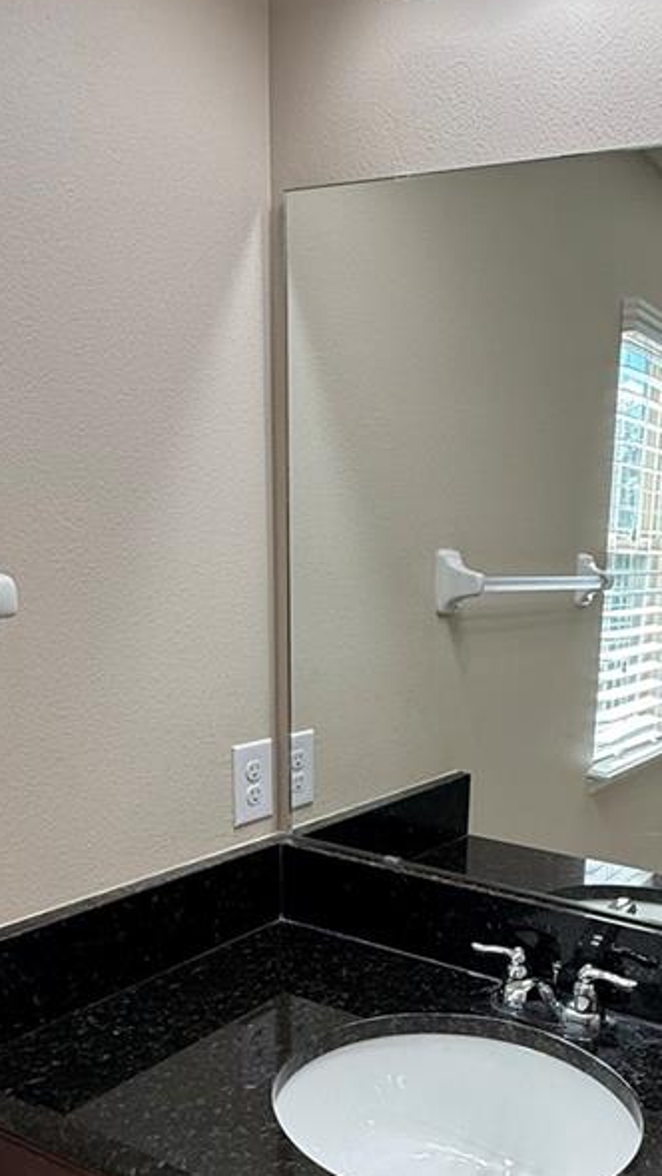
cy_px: 785
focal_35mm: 31
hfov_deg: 35.9
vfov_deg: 61.1
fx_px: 967
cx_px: 570
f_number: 2.2
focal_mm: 2.22
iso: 64
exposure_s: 1/99
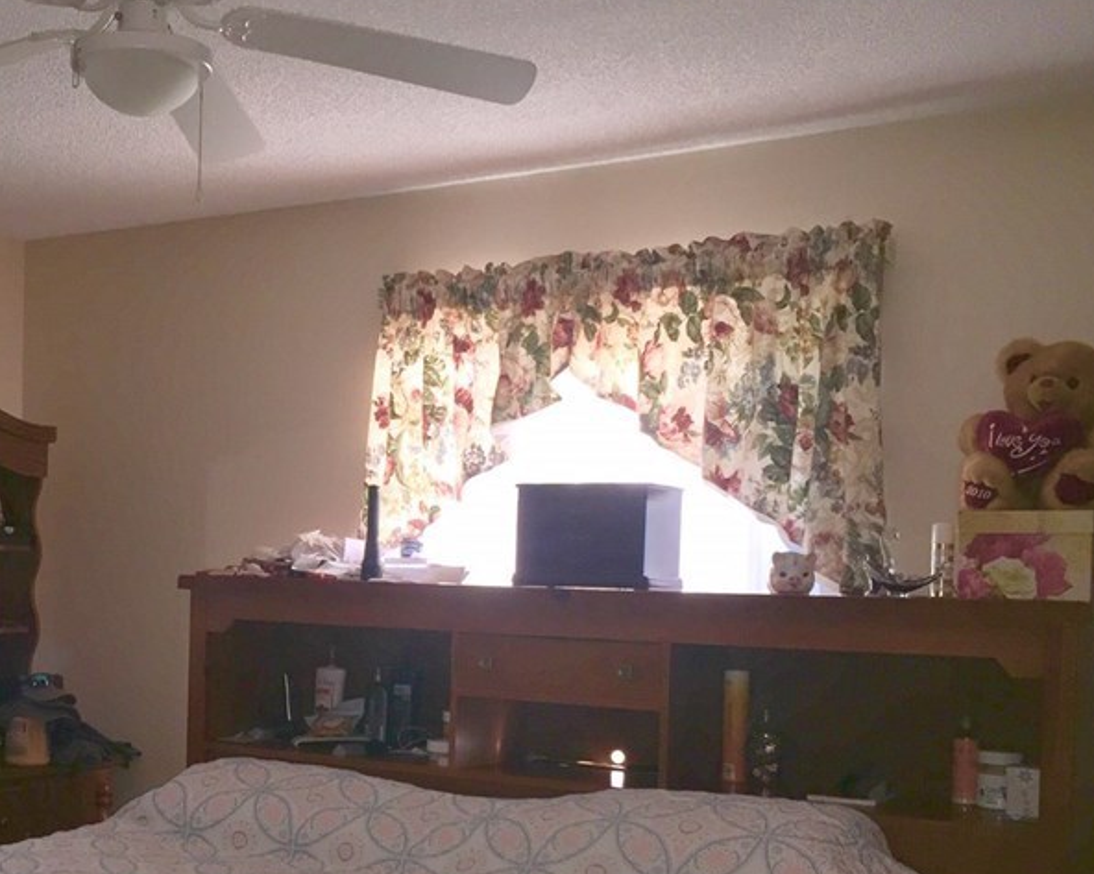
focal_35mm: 49
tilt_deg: -1.8
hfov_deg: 37.1
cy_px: 599
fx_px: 1586
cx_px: 264
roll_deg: -2.9
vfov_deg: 30.5
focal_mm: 4.15
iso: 50
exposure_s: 1/30
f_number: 2.2
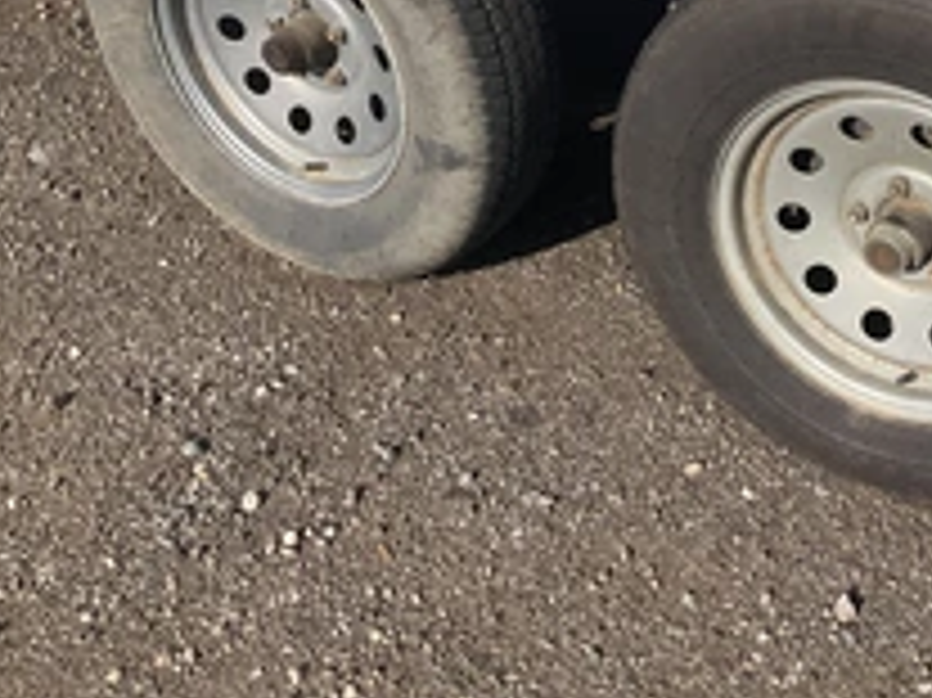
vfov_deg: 25.6
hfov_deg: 33.3
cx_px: 756
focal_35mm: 56
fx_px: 1507
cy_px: 131
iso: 25
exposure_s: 1/4065
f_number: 1.8
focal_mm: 3
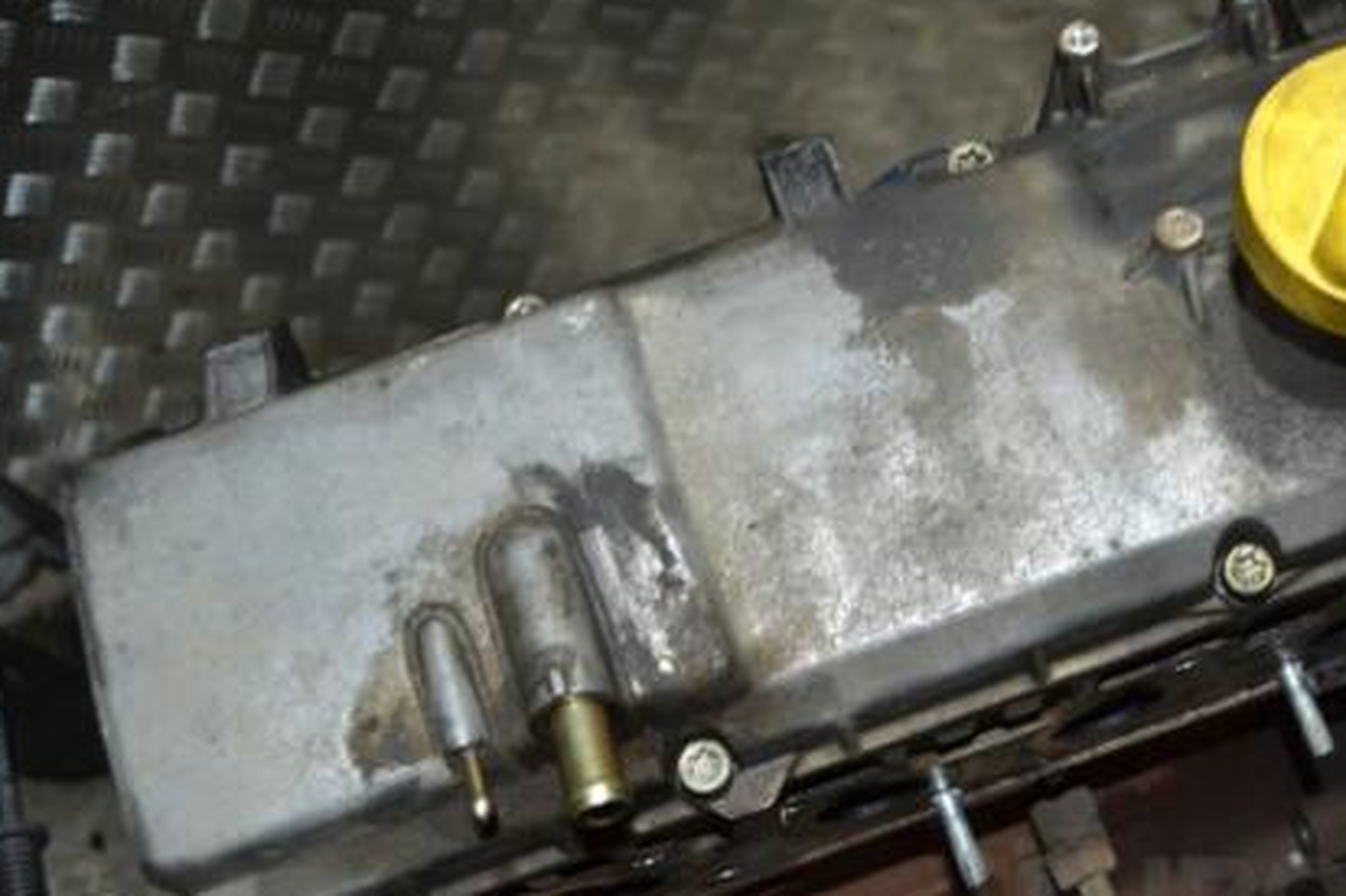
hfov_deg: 40.3
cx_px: 955
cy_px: 472
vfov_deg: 28.0
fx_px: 1794
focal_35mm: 48
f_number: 4
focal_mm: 22
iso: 720
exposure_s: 1/60
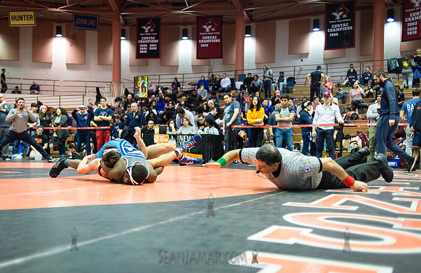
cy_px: 157
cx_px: 186
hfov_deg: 49.3
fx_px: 458
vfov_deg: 33.1
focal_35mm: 40
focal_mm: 35
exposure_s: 1/500
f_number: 2
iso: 4000
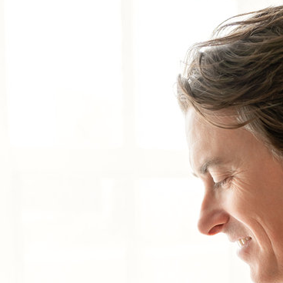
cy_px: 297
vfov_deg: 23.4
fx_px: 647
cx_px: 158
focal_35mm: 70
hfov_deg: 24.6
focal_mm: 35
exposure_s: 1/320
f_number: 3.2
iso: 250
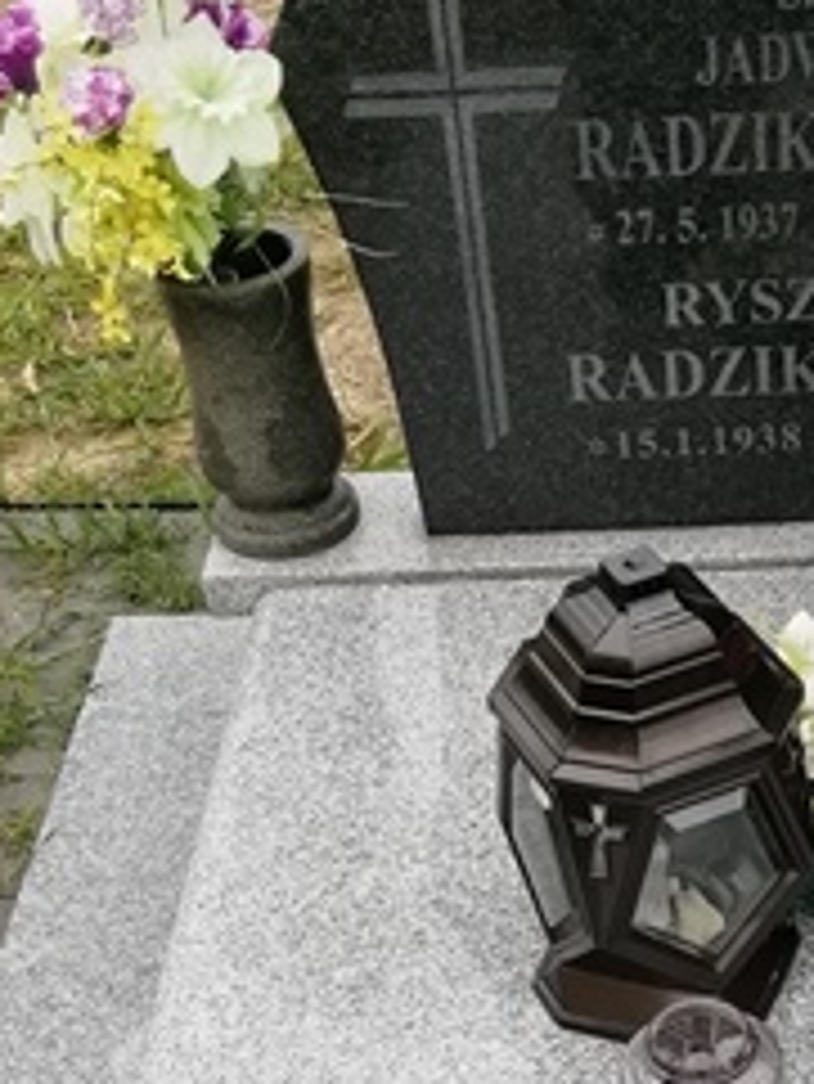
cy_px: 1111
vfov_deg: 26.5
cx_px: 720
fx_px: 2161
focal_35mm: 69
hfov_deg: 20.9
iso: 50
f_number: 2.2
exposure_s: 1/359
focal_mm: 3.21
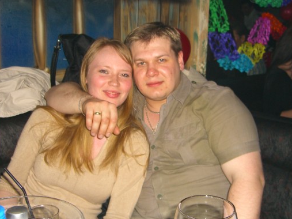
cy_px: 102
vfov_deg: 32.2
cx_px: 157
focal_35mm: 45
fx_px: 380
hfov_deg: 42.1
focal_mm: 7.9
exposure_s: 1/60
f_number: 2.8
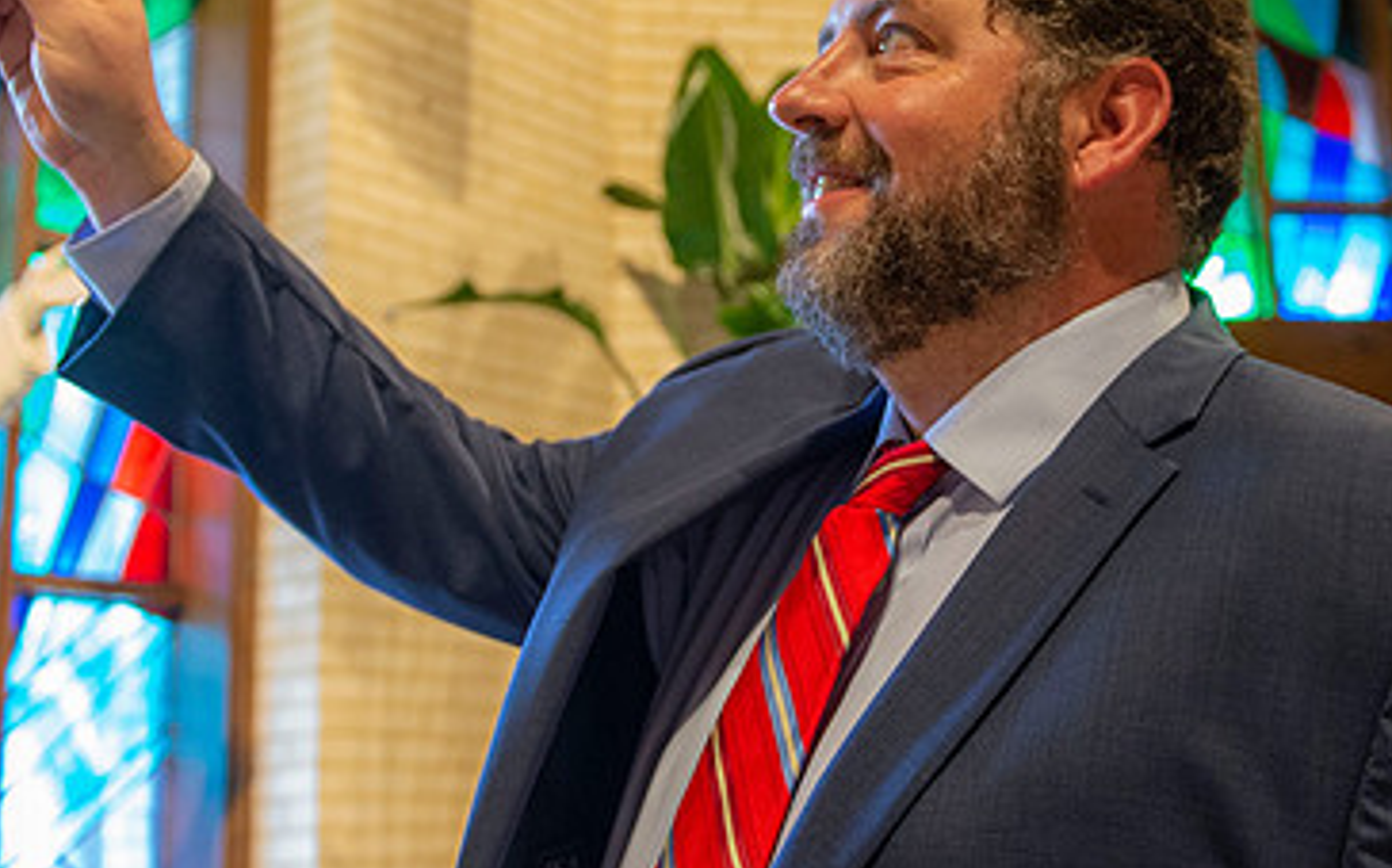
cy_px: 357
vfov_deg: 24.8
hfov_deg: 38.6
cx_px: 880
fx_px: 1971
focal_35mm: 52
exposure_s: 1/100
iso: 3200
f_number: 3.2
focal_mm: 24
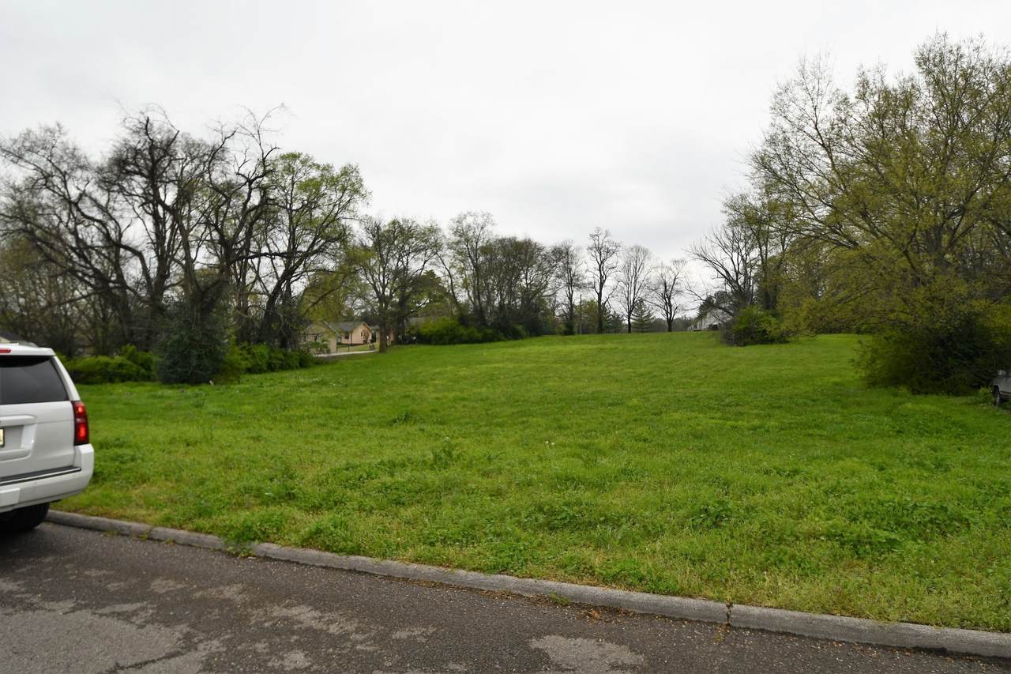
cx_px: 506
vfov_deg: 59.5
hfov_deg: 81.2
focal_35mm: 21
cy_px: 337
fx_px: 590
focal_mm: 14
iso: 100
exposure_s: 1/250
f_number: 5.6
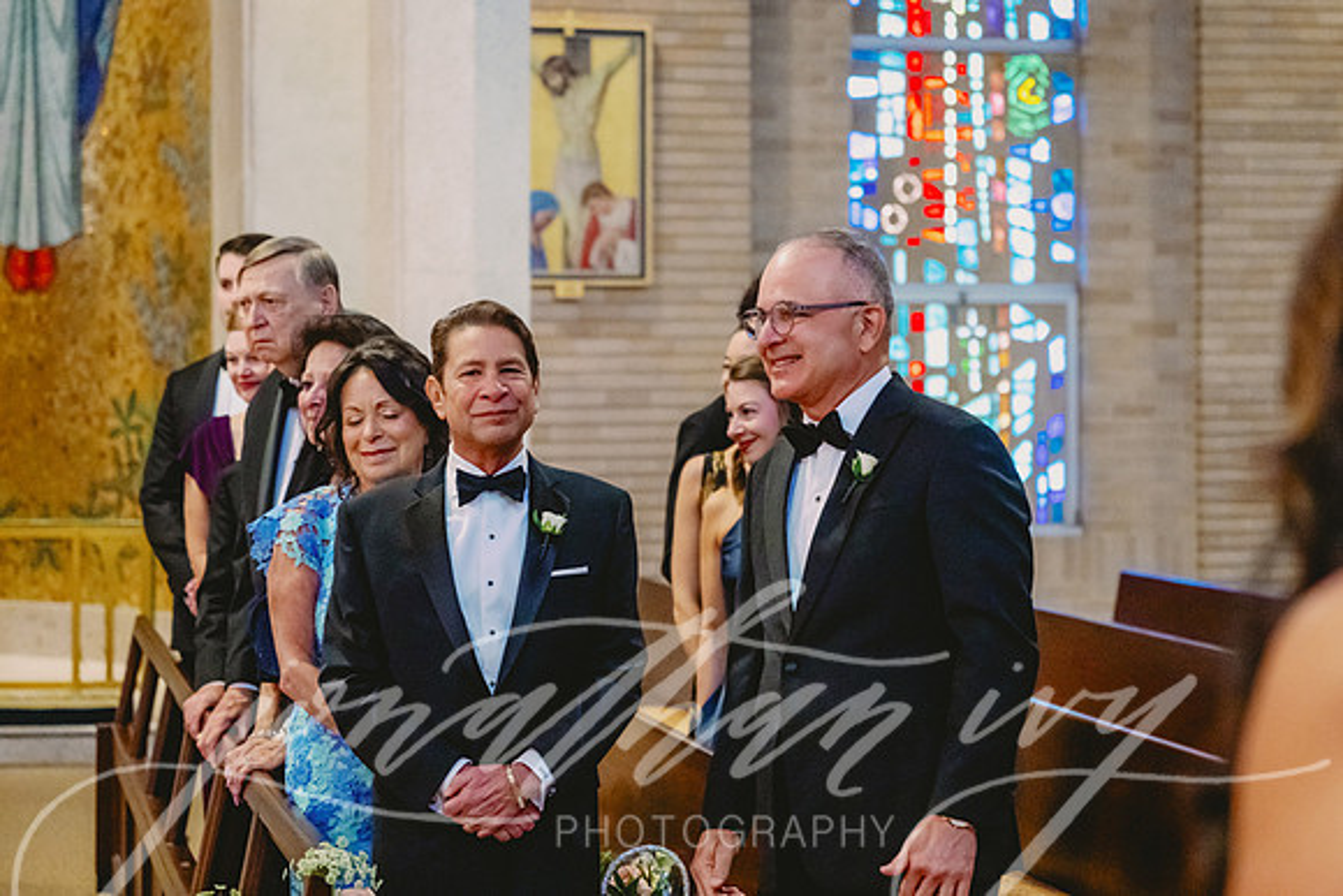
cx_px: 761
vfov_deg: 16.6
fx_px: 3075
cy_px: 384
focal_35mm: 82
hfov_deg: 24.6
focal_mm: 70
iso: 6400
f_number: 2.8
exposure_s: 1/250
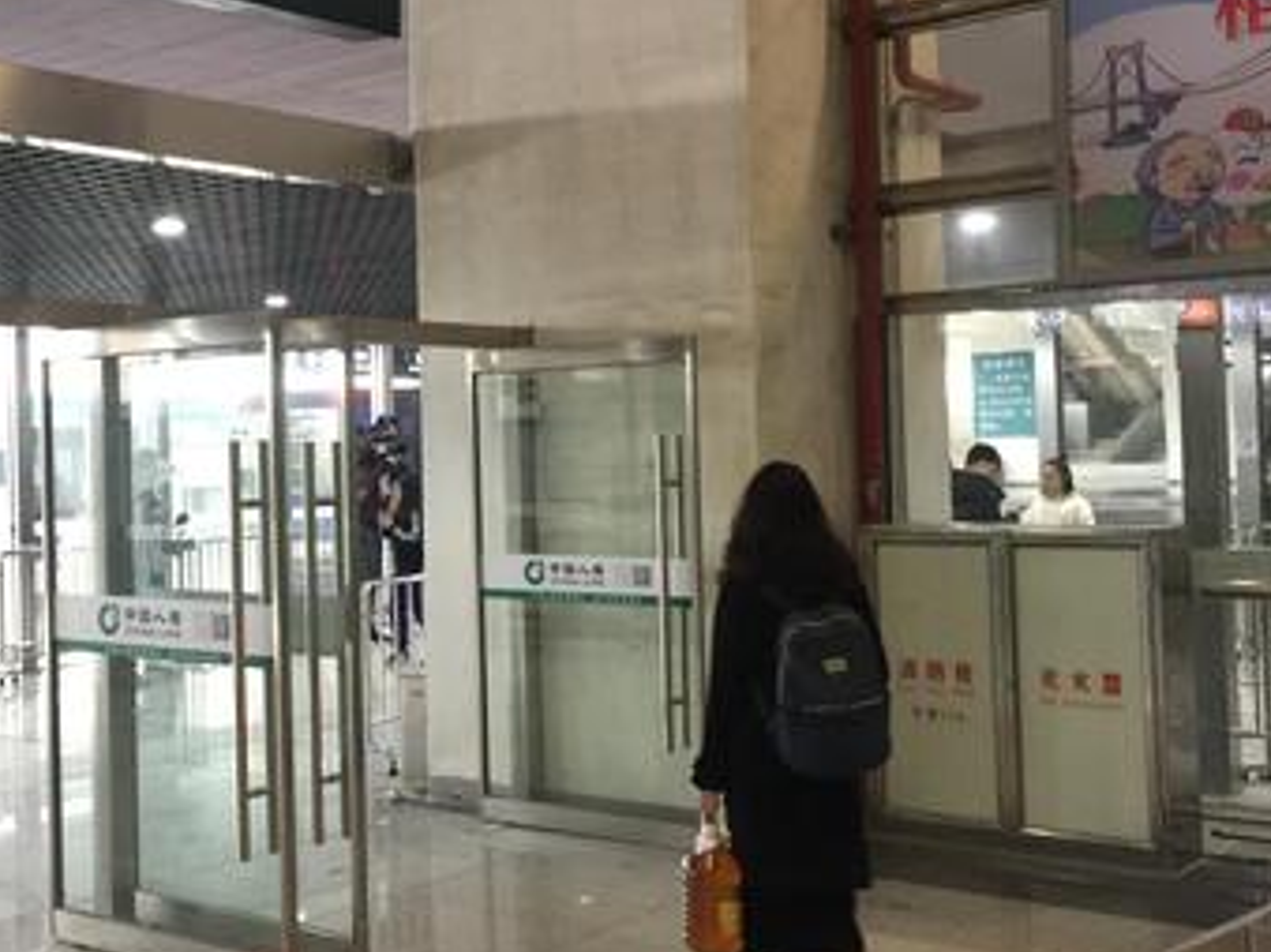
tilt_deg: +0.3
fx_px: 1725
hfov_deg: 39.6
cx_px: 352
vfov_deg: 30.8
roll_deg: +1.0
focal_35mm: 47
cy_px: 427
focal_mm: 4.15
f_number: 2.2
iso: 125
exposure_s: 1/17
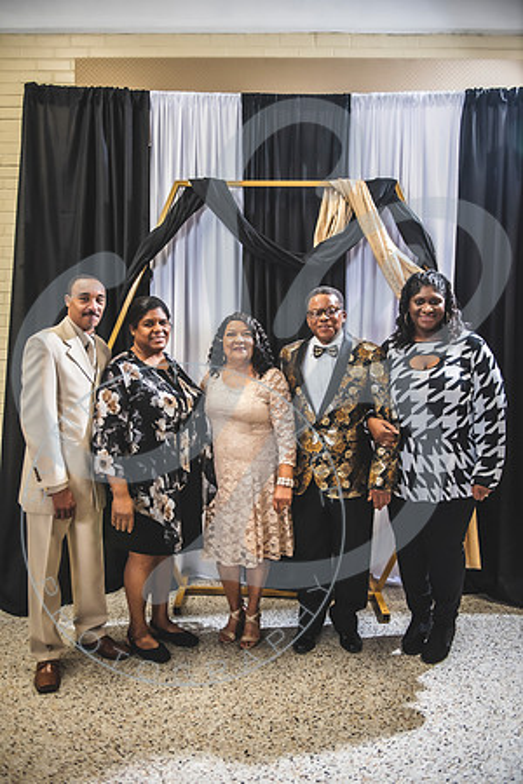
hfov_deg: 45.0
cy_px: 392
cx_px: 262
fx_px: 632
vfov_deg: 63.7
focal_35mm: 29
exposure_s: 1/250
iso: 1600
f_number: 2.8
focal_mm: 29
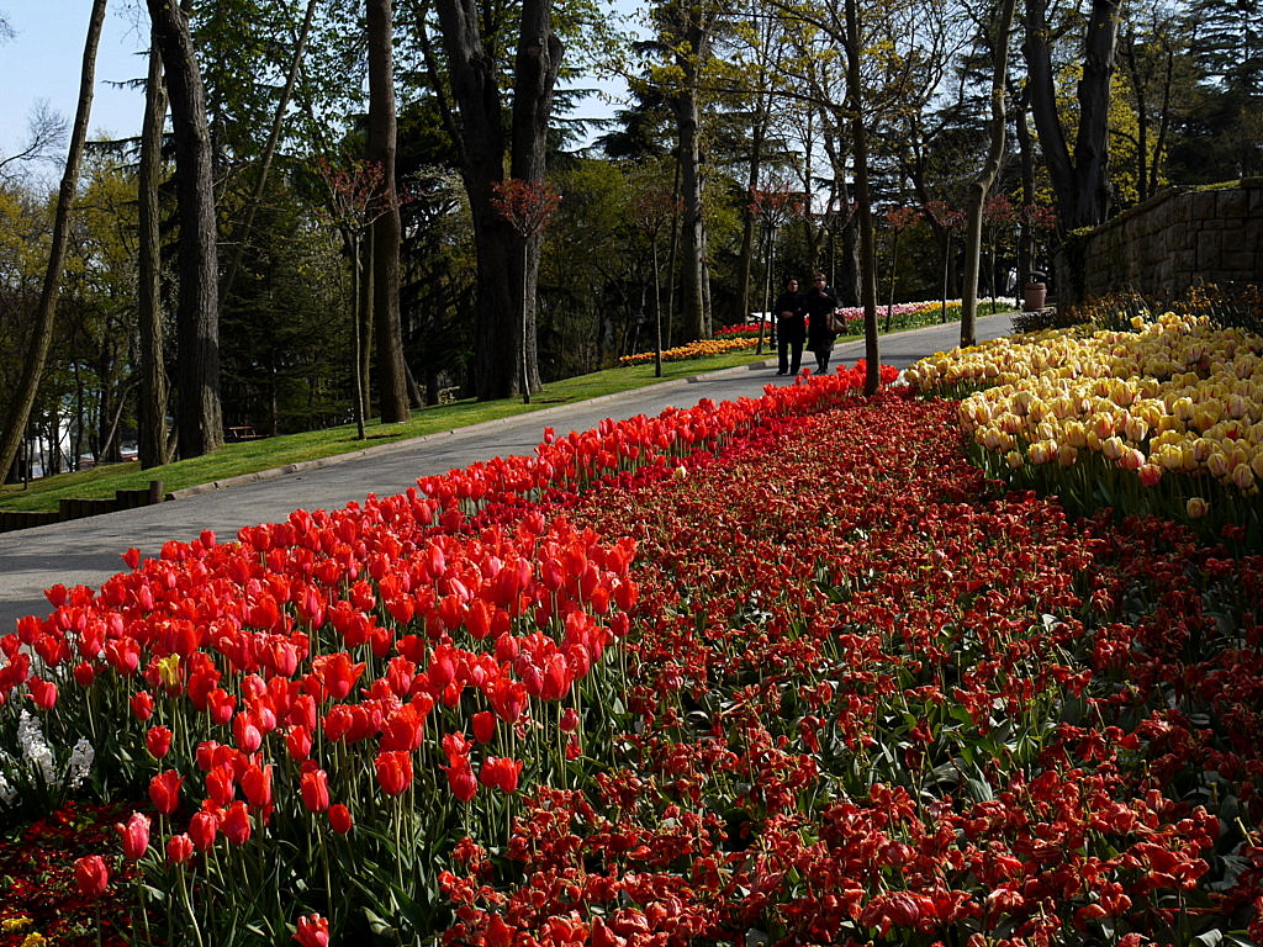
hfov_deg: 34.3
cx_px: 632
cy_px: 474
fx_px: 2043
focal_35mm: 56
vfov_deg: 26.1
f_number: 9
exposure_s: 1/250
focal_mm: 28
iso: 100
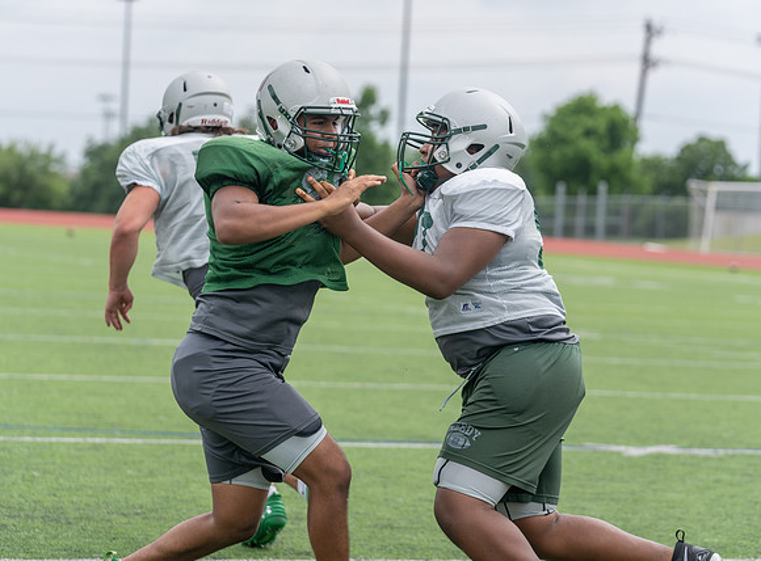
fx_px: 3016
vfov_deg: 10.6
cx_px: 397
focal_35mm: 138
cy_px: 257
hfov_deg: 14.4
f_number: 4
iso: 250
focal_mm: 119
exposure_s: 1/1250
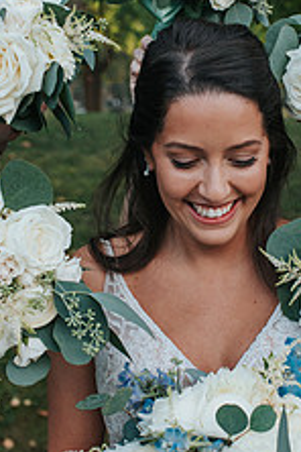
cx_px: 199
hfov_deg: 19.1
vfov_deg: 28.4
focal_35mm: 71
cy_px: 208
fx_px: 890
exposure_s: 1/1000
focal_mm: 35
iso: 800
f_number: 4
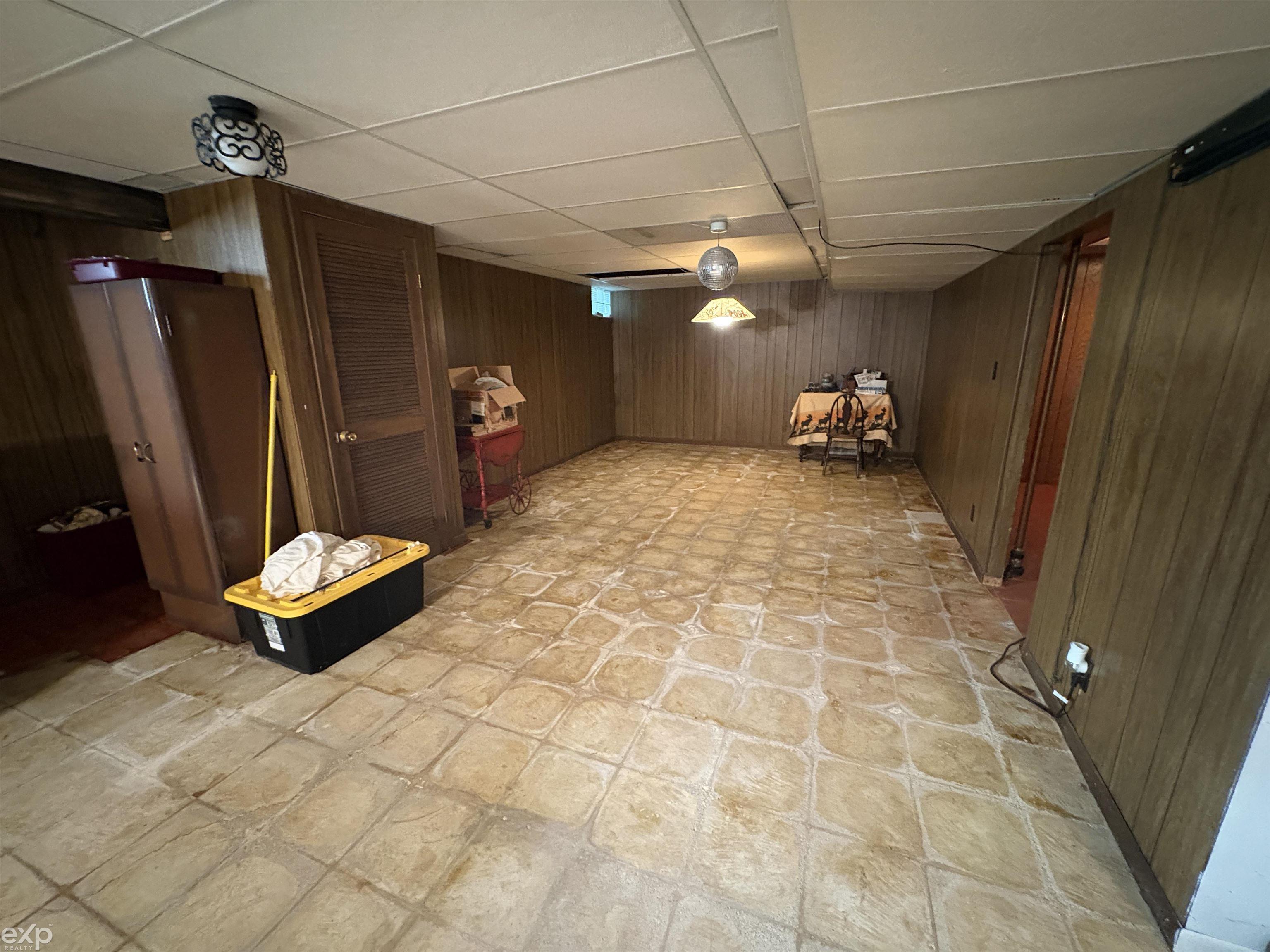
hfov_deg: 102.1
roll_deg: +1.2
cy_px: 476
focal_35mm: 14
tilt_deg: -14.5
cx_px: 635
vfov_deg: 85.7
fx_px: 514
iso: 1250
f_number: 2.2
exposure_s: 1/30
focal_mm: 2.22
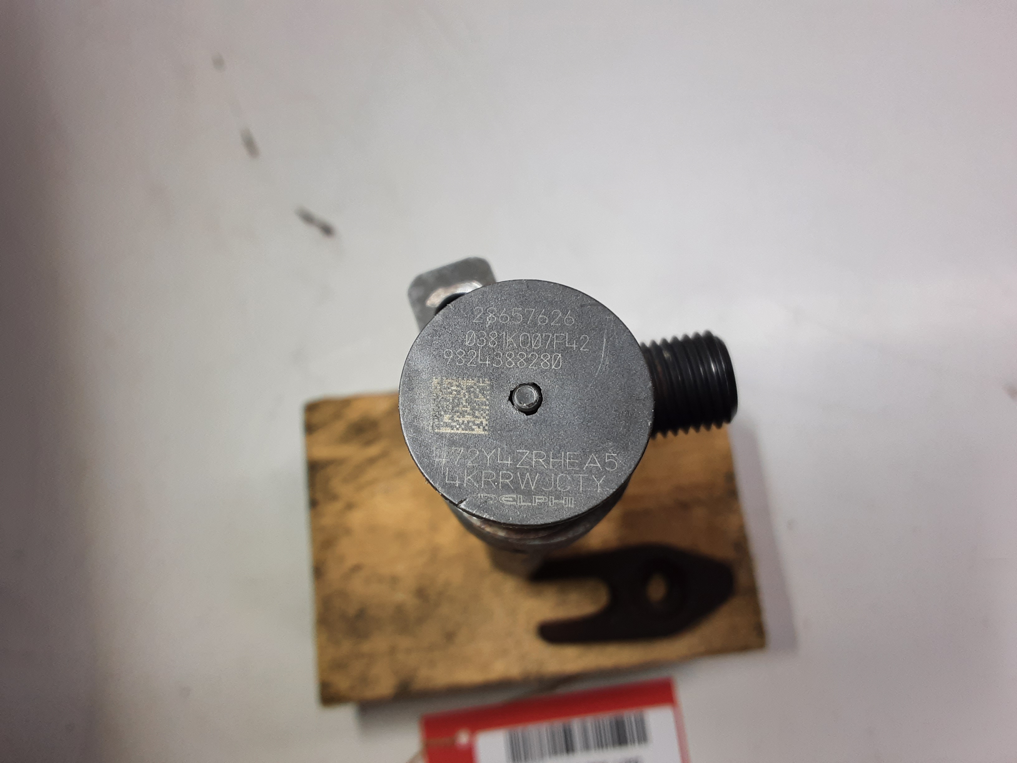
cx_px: 508
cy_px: 382
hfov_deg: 65.3
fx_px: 793
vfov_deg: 51.4
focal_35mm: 27
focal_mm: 2.91
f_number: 1.9
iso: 50
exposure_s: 1/100
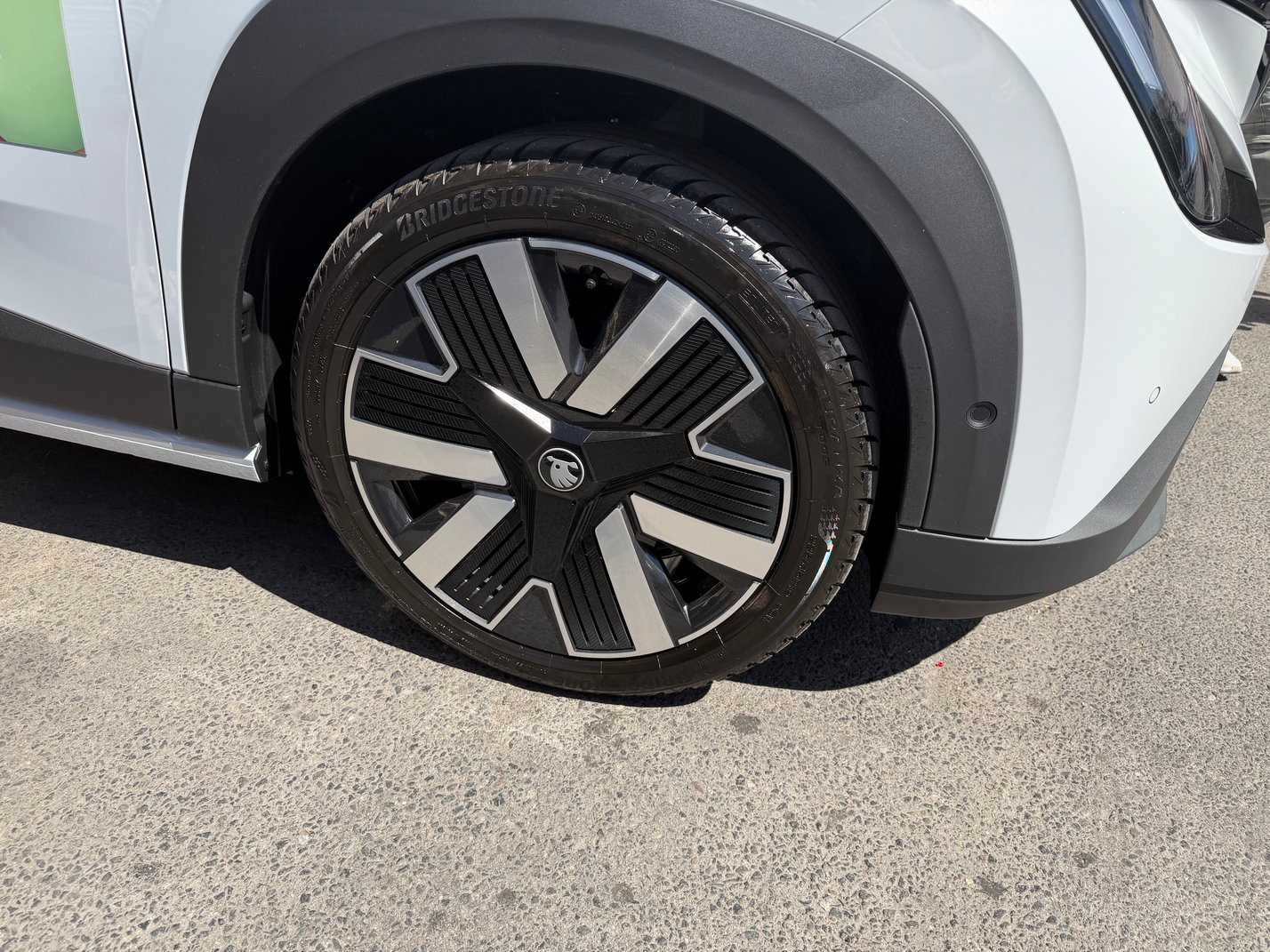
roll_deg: -4.9
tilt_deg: -29.1
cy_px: 476
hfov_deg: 71.6
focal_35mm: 24
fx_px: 881
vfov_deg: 56.8
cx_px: 635
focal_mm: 6.76
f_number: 1.78
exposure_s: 1/3279
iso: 80
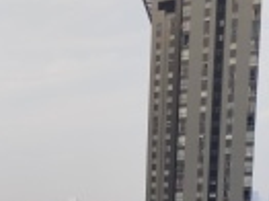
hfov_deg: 24.8
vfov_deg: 20.6
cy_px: 248
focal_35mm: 66
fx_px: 512
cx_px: -99
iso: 50
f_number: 1.7
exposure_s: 1/877
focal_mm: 5.31
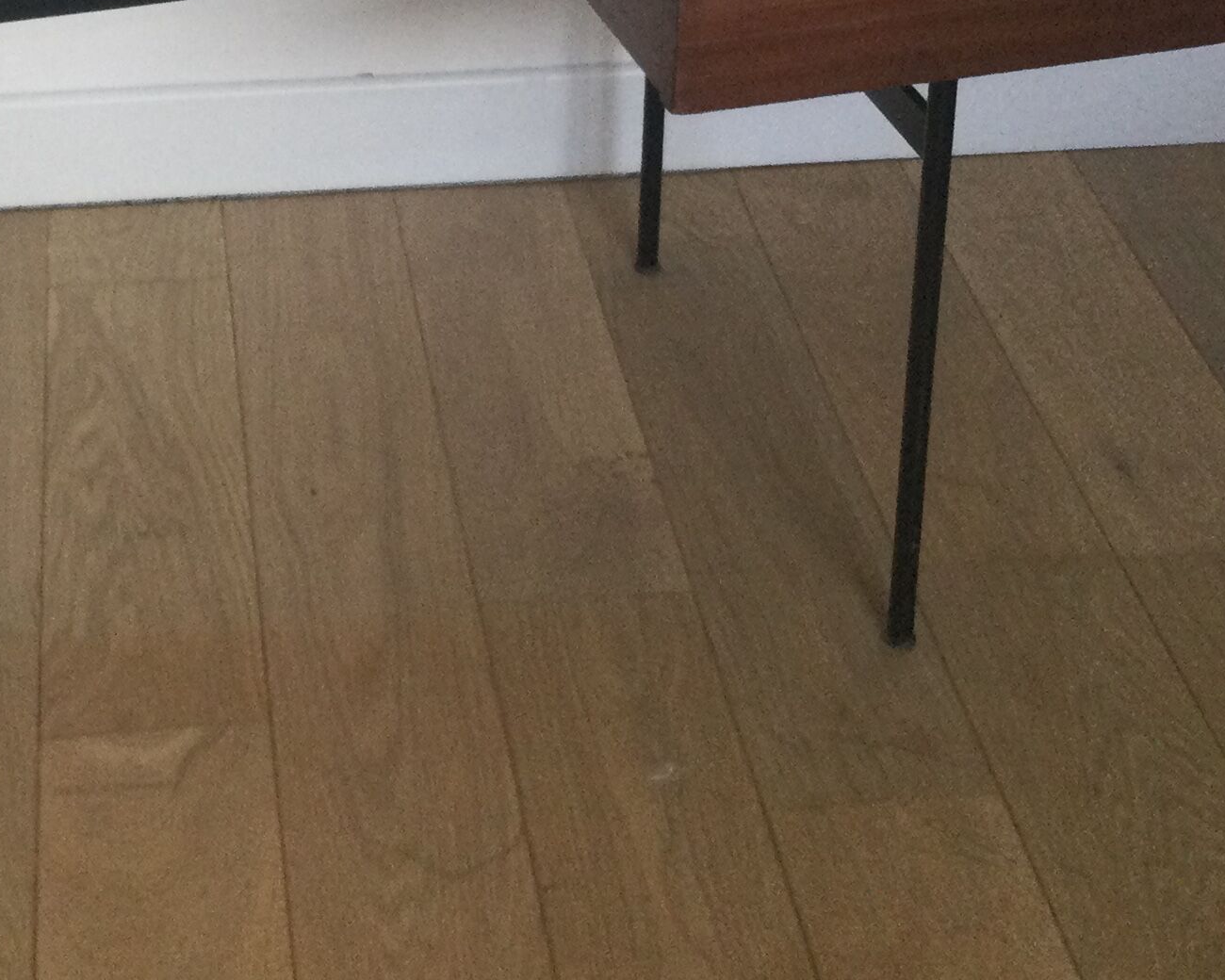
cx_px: 354
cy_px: -98
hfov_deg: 24.9
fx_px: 2755
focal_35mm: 76
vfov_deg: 19.3
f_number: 2.4
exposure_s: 1/33
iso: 40
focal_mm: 3.3
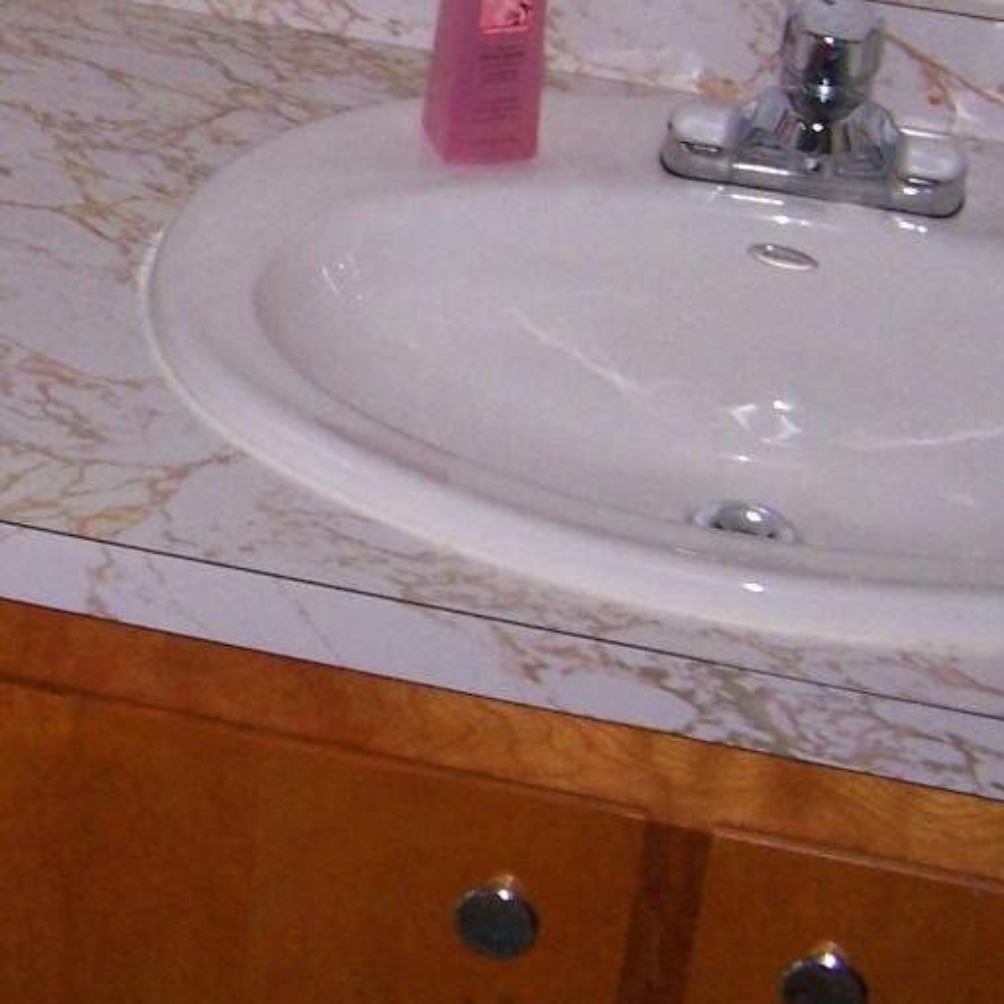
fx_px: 3347
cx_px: -110
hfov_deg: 16.5
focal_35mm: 102
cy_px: 226
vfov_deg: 16.9
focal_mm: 6.3
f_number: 2.8
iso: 140
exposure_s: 1/60
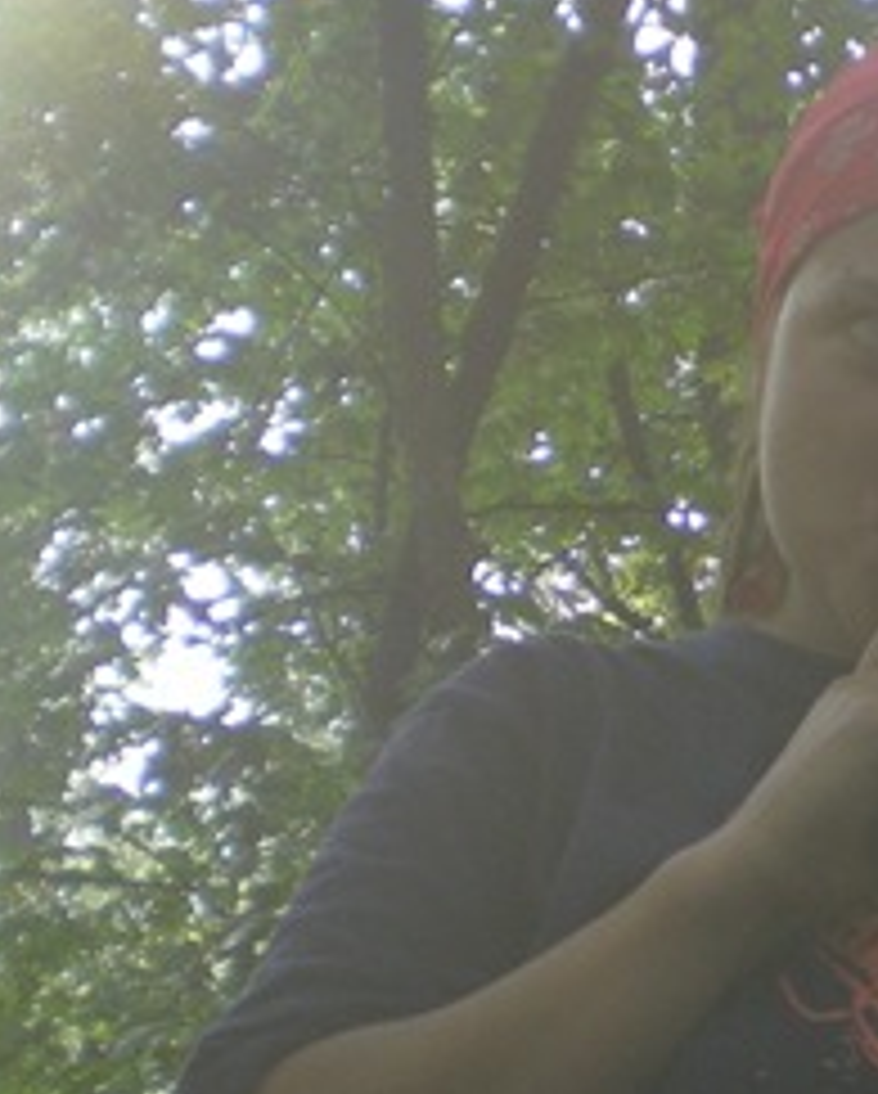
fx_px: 3955
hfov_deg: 12.4
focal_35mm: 122
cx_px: 1031
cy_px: 590
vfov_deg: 15.7
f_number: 3.1
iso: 81
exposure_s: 1/62.4
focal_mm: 6.3
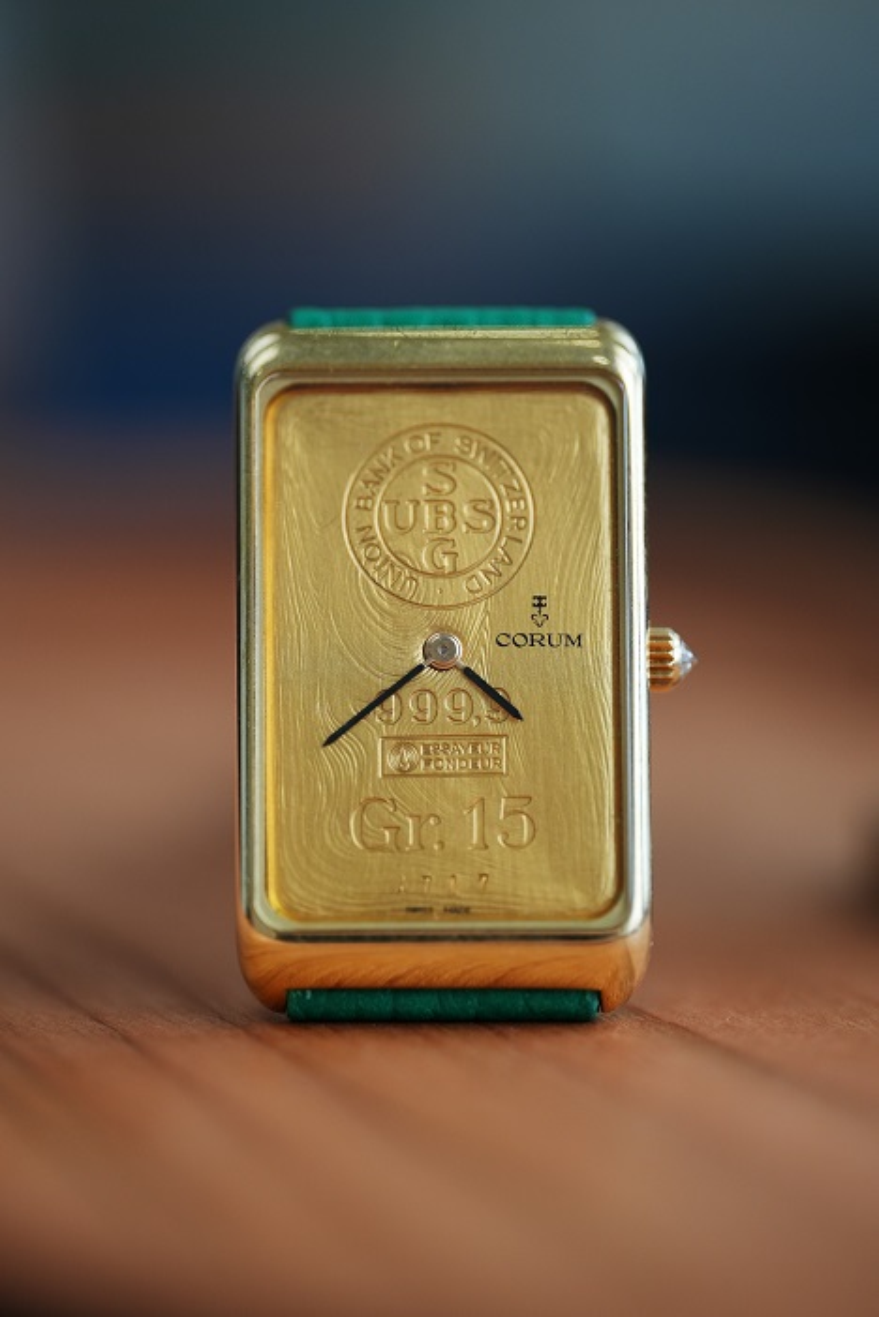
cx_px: 440
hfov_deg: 13.1
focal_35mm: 105
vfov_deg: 19.4
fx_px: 3842
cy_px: 658
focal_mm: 105
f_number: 2.8
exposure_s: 1/250
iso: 800
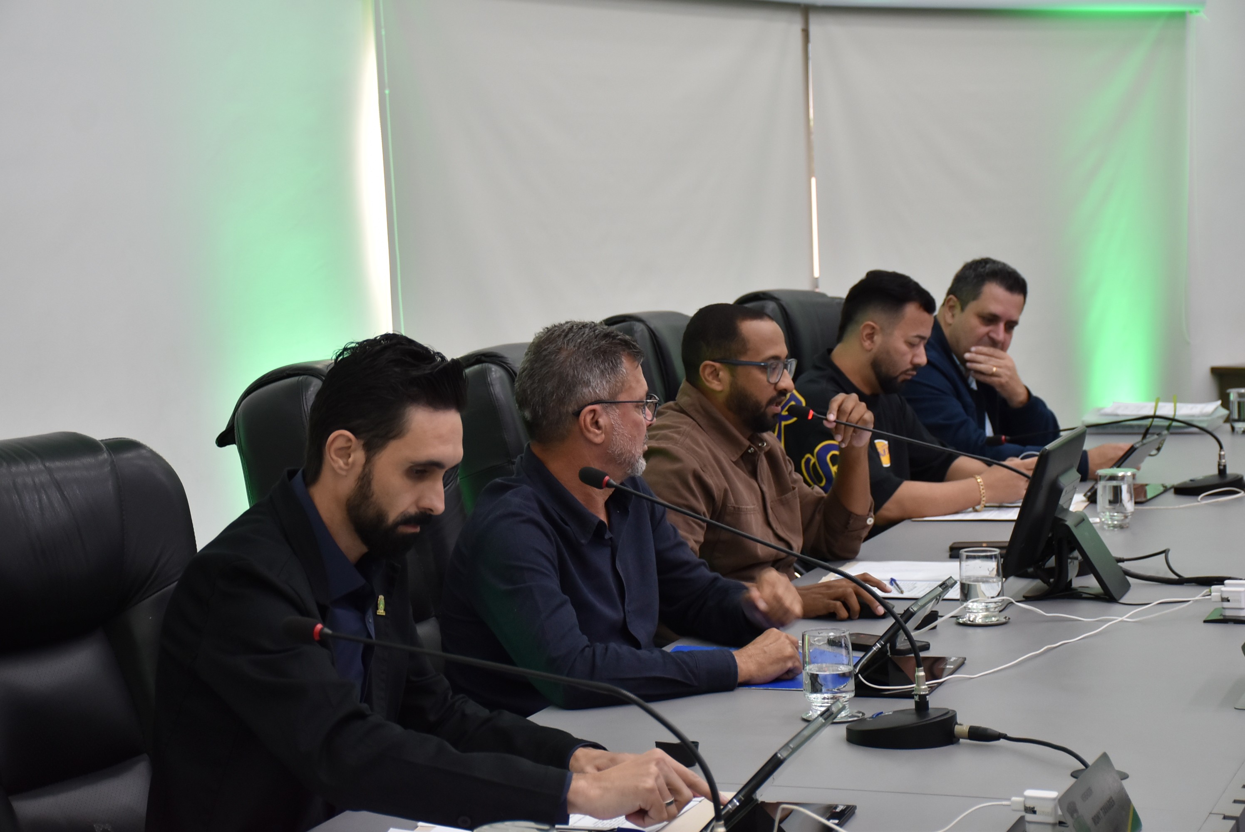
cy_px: 416
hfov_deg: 27.0
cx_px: 622
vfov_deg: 18.2
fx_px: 2596
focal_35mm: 75
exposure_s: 1/60
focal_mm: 50
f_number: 4.8
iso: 560
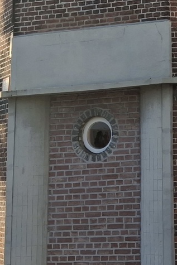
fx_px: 774
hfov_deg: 12.7
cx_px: 223
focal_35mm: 105
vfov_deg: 18.6
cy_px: -36
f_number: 1.8
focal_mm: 4.69
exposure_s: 1/892
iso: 25
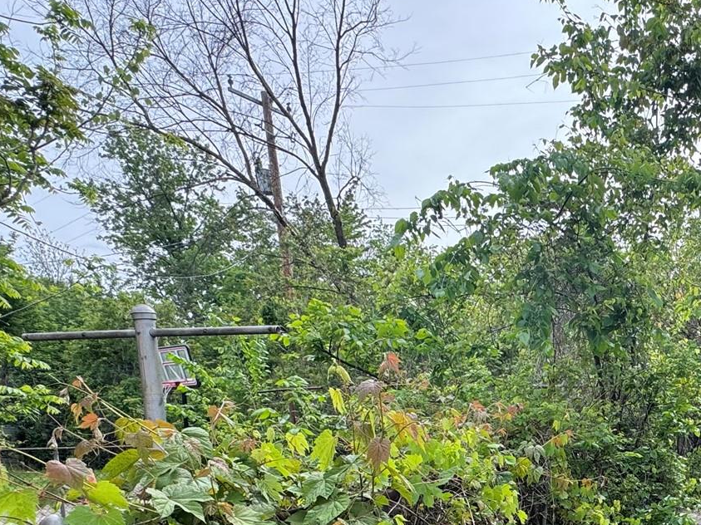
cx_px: 661
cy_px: 509
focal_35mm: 34
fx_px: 688
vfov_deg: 37.8
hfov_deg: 47.2
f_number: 2.2
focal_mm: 2.22
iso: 40
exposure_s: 1/311
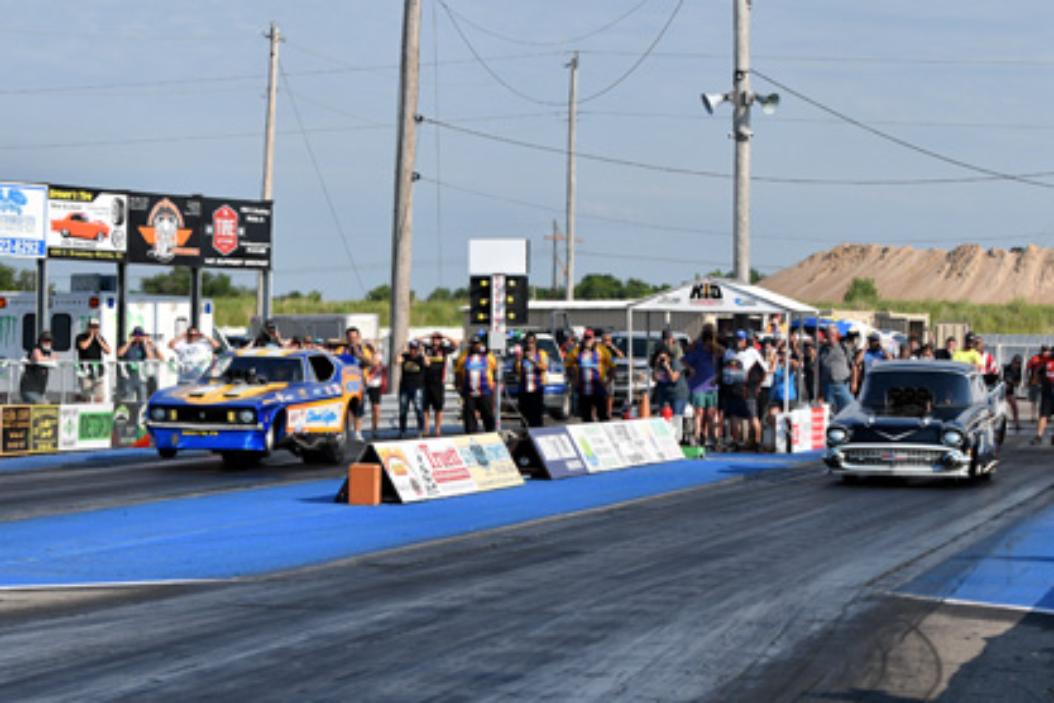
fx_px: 3689
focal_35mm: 126
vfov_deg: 10.9
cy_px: 401
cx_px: 564
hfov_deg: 16.3
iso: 160
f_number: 5.6
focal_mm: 70
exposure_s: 1/1250
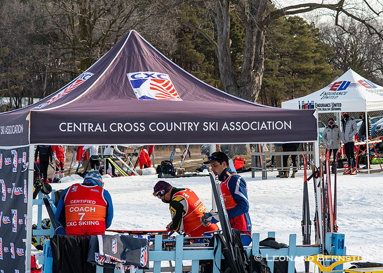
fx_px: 1453
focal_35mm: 134
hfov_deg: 15.0
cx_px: 205
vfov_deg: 10.7
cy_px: 136
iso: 400
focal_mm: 85
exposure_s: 1/640
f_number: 7.1
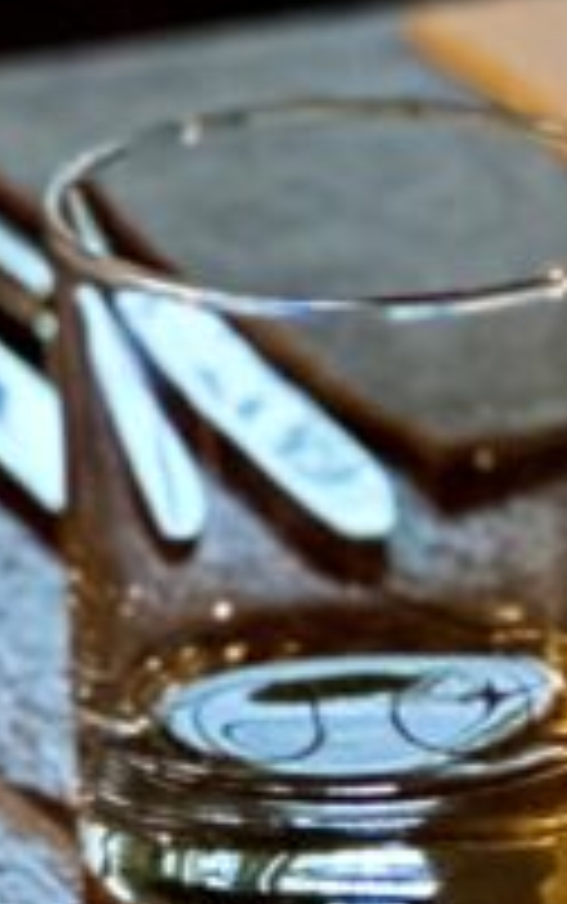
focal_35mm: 415
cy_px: 400
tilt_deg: -18.8
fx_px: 10239
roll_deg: -2.8
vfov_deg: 5.1
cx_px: 1534
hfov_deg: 3.1
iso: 640
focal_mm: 9
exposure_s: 1/14
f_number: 2.8
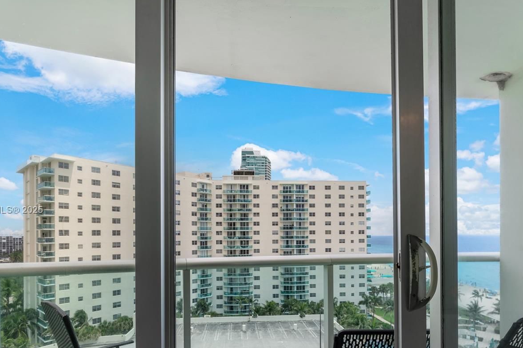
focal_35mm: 20
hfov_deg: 83.7
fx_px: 292
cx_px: 256
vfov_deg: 61.1
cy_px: 211
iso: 320
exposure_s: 1/2500
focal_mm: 14.8
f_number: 9
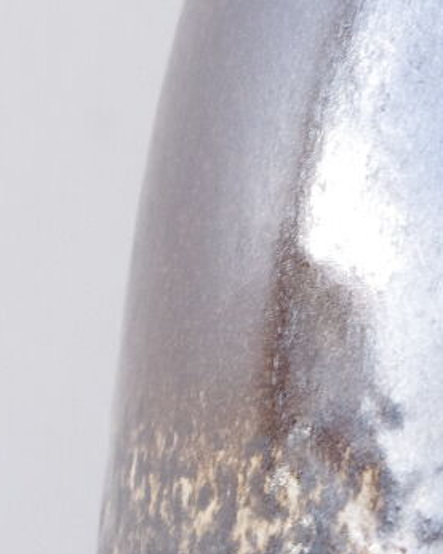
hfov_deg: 5.2
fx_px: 4914
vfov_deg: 6.4
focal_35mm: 300
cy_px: 218
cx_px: 392
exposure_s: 1/125
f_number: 8
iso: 800
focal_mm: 42.5
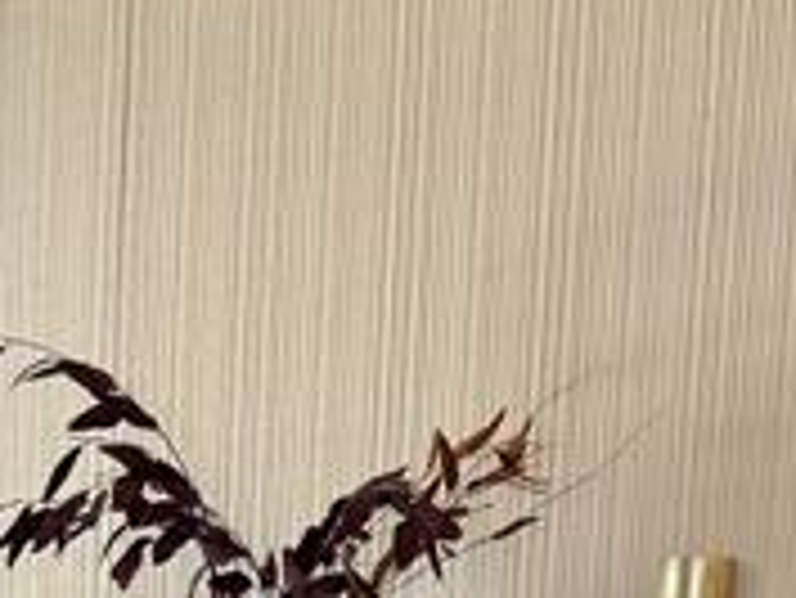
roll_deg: -1.0
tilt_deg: -10.1
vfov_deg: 9.4
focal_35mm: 139
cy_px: 1470
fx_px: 3198
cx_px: 40
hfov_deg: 14.0
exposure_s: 1/85
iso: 200
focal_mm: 6.76
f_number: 1.78
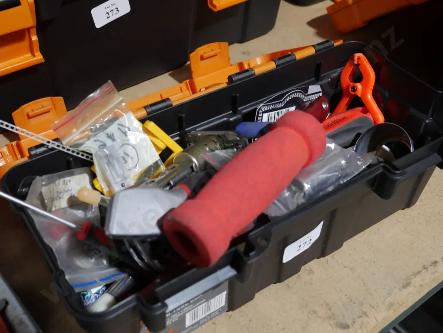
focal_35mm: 42
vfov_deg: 34.4
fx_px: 538
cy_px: 166
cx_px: 222
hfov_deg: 44.8
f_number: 4.6
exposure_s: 1/60
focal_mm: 21
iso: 800
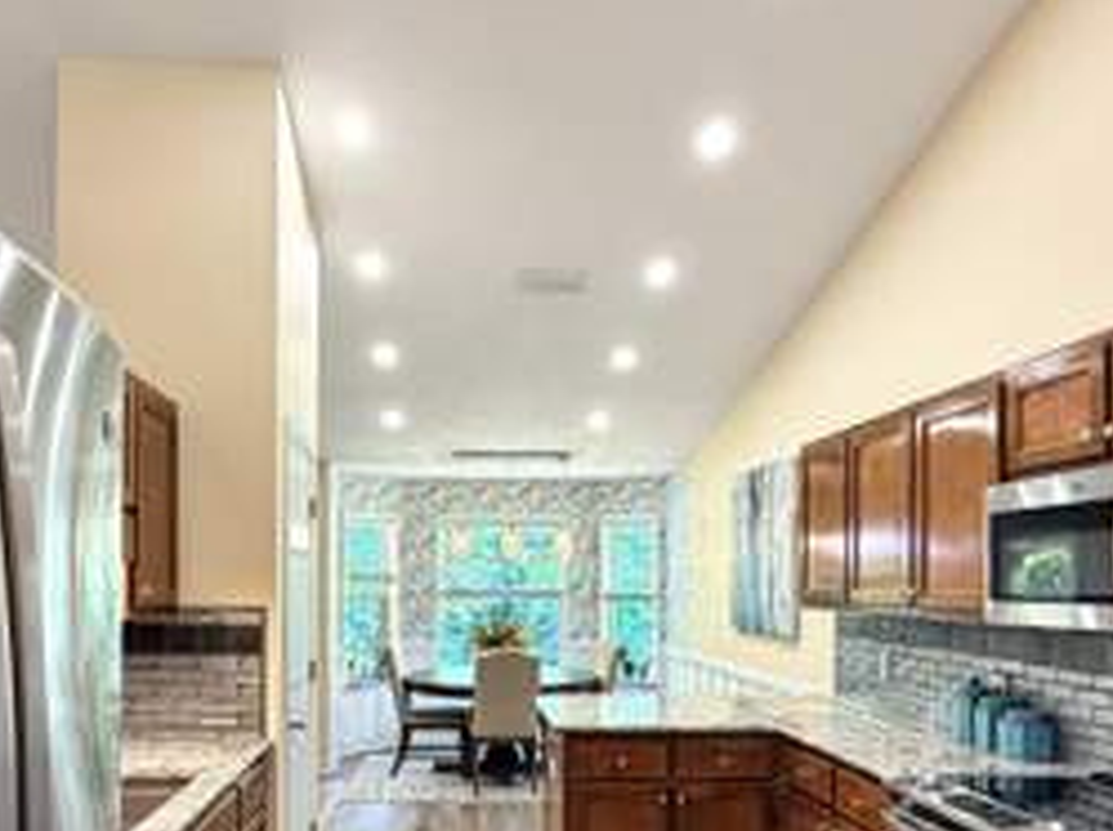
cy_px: 570
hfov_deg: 65.2
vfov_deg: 50.1
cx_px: 487
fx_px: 867
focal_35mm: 27
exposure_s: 1/60
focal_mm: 2.22
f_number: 2.2
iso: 200
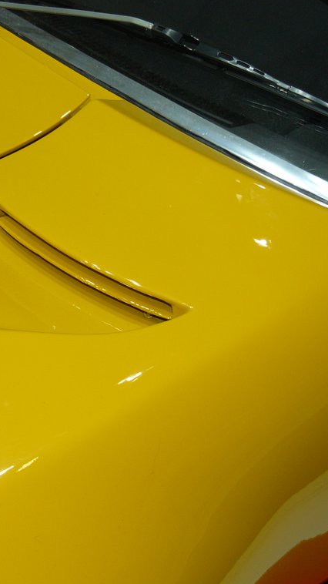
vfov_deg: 39.2
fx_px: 820
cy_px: 290
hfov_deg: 22.1
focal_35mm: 53
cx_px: 32
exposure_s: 1/40
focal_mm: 6
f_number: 2.8
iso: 100
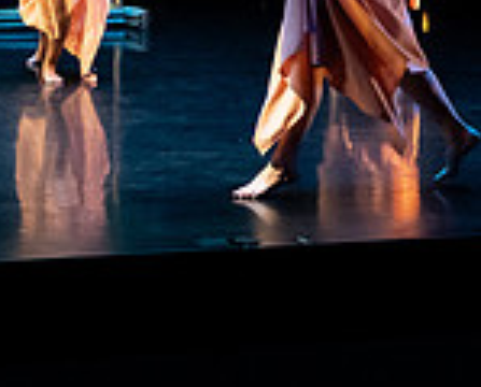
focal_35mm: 179
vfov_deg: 8.5
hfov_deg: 10.7
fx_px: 2555
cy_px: -156
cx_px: -5
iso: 4000
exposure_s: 1/400
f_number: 3.2
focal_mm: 39
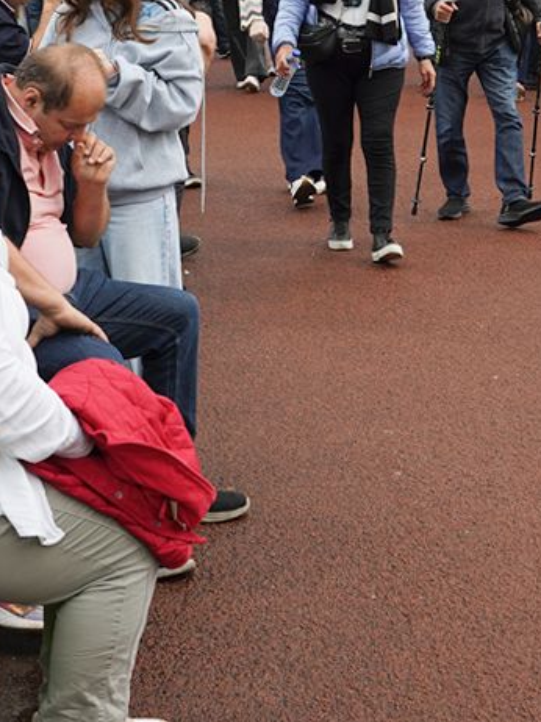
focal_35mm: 100
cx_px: 449
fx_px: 2086
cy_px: -61
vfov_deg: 18.9
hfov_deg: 14.7
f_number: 6.3
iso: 100
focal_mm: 24
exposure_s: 1/100
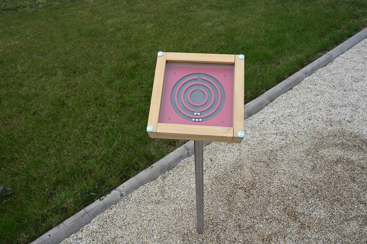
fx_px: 275
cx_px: 184
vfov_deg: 47.9
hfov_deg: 67.4
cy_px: 122
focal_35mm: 27
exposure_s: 1/80
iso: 250
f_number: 22
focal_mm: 27
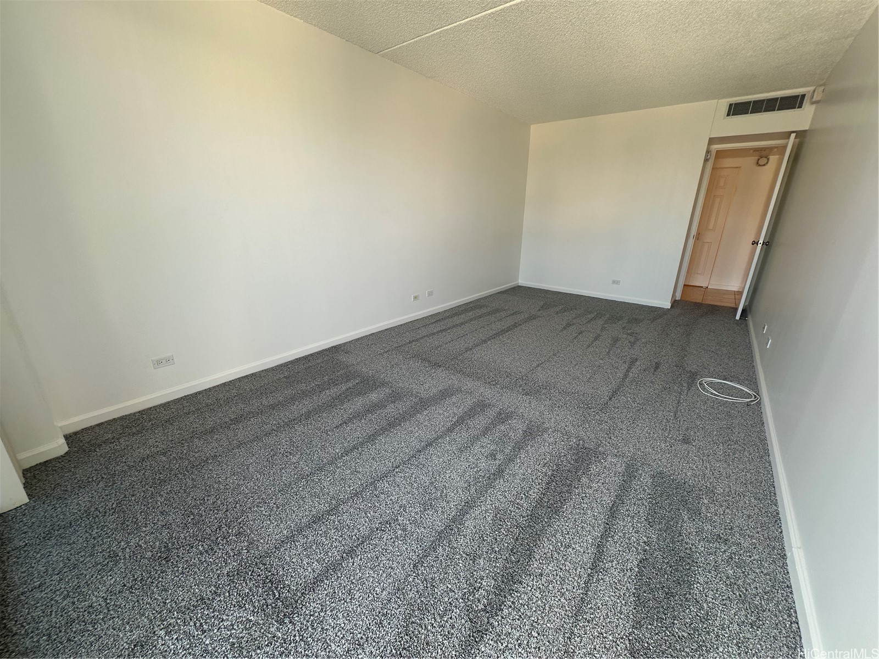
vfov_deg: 85.7
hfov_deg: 102.1
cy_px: 330
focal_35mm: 14
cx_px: 440
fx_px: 356
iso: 50
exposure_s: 1/99
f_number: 2.2
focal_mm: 2.22
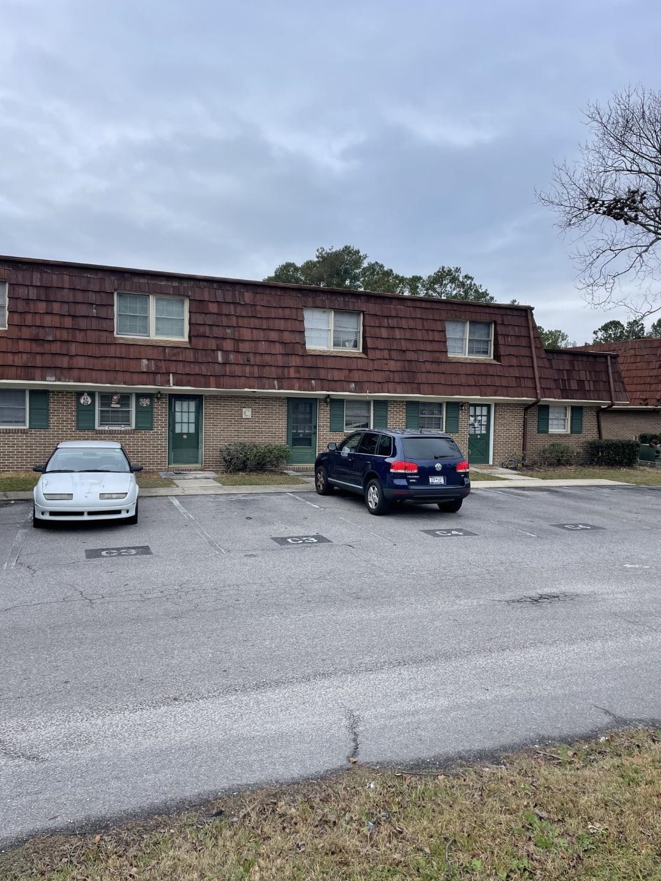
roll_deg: -2.5
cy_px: 440
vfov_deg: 67.3
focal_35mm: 26
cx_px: 330
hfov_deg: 53.1
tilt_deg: -2.3
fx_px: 662
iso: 32
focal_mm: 4.2
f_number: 1.6
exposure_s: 1/1642
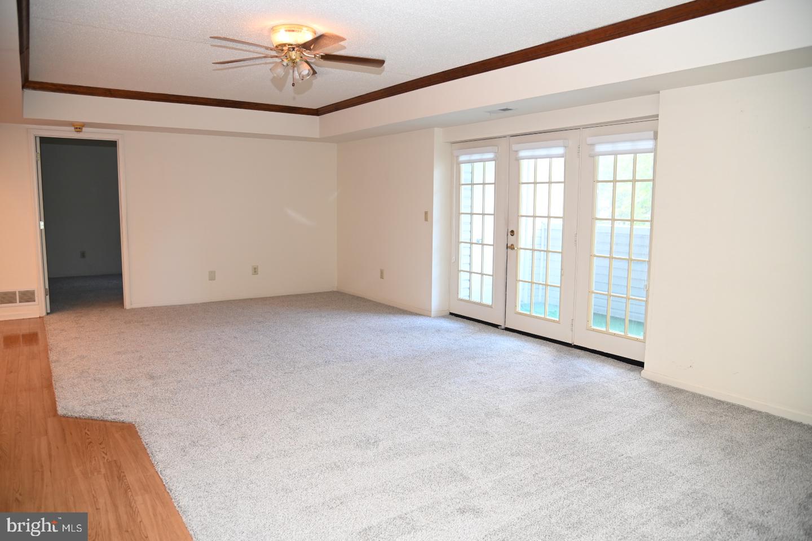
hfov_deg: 73.7
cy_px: 270
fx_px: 541
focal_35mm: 24
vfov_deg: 53.1
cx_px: 406
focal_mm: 24
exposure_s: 1/60
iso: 900
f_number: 4
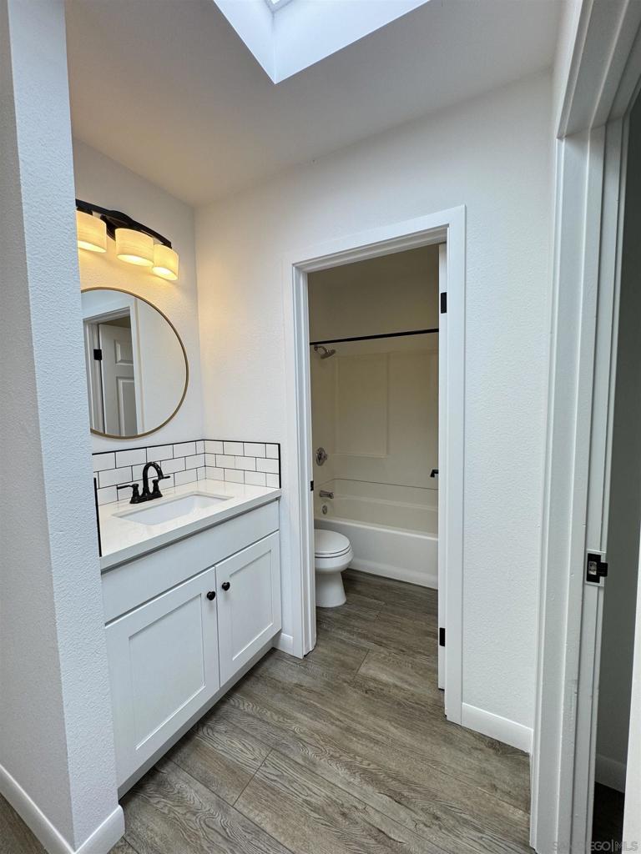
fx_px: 346
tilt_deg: -4.8
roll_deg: +0.5
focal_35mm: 14
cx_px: 320
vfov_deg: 102.1
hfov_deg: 85.7
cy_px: 427
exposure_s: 1/120
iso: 64
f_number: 2.2
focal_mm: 2.22
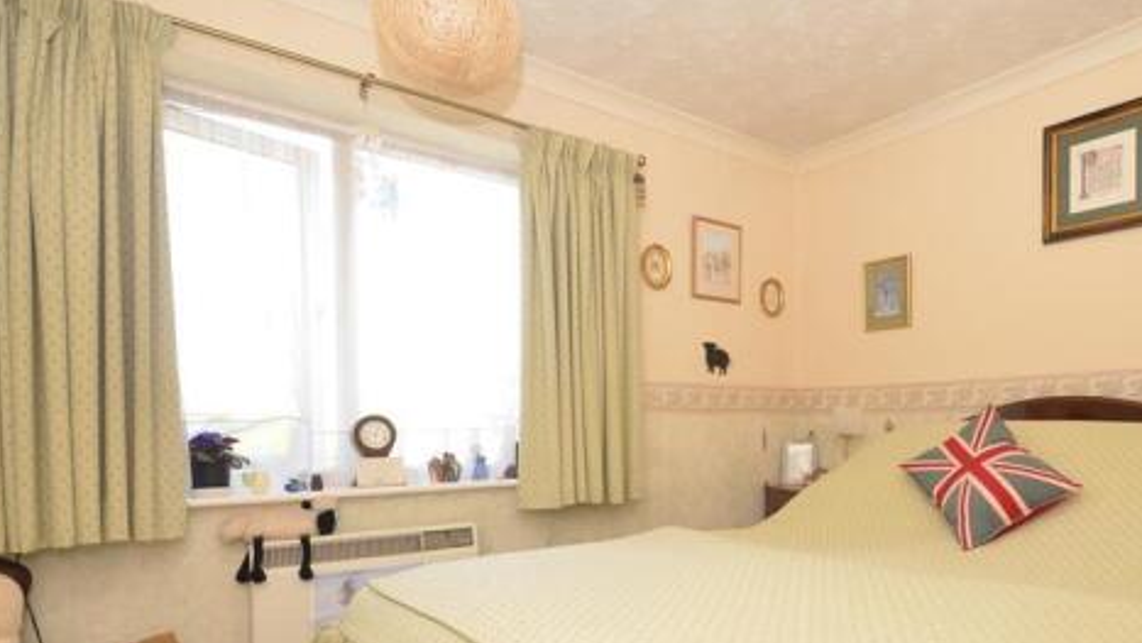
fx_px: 666
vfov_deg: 50.6
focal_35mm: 22
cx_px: 712
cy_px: 430
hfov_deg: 79.7
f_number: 7.1
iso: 250
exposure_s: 1/15
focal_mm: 10
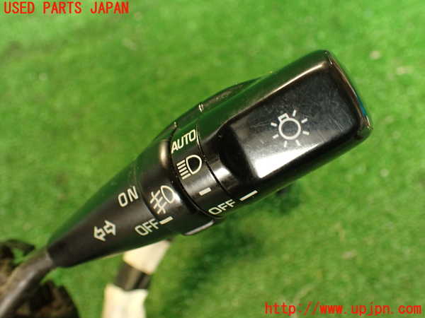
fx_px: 393
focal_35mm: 32
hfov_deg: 56.8
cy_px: 159
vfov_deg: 44.2
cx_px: 212
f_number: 2.4
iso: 400
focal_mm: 5.79
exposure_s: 1/30
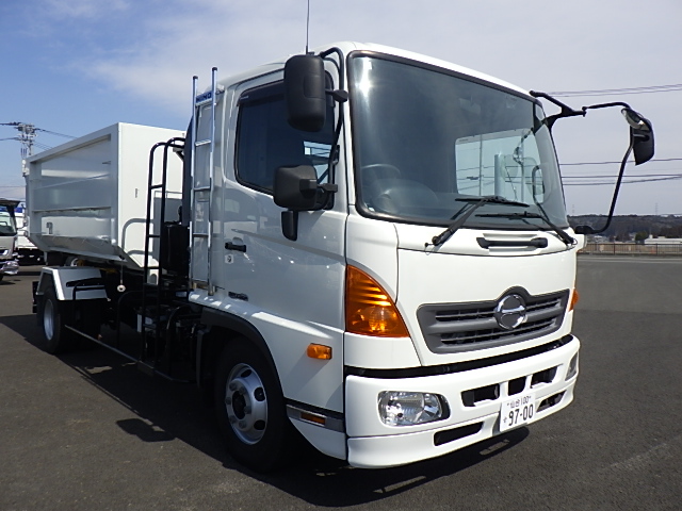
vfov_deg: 49.7
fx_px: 552
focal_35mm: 28
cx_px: 341
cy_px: 256
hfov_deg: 63.4
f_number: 4.2
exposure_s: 1/1250
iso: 125
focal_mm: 5
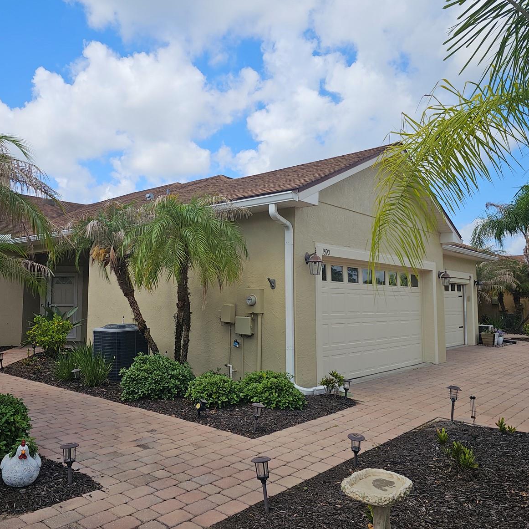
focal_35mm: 28
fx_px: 484
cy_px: 256
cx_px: 201
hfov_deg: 56.7
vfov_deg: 57.3
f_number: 1.7
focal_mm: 6.3
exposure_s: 1/703
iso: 10
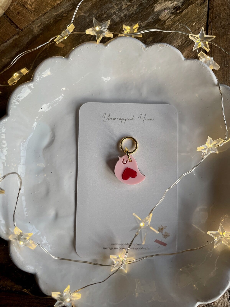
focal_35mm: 26
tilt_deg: -88.6
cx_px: 115
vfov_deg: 67.3
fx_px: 230
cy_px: 154
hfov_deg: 53.1
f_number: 1.6
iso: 40
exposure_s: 1/121
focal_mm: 4.2
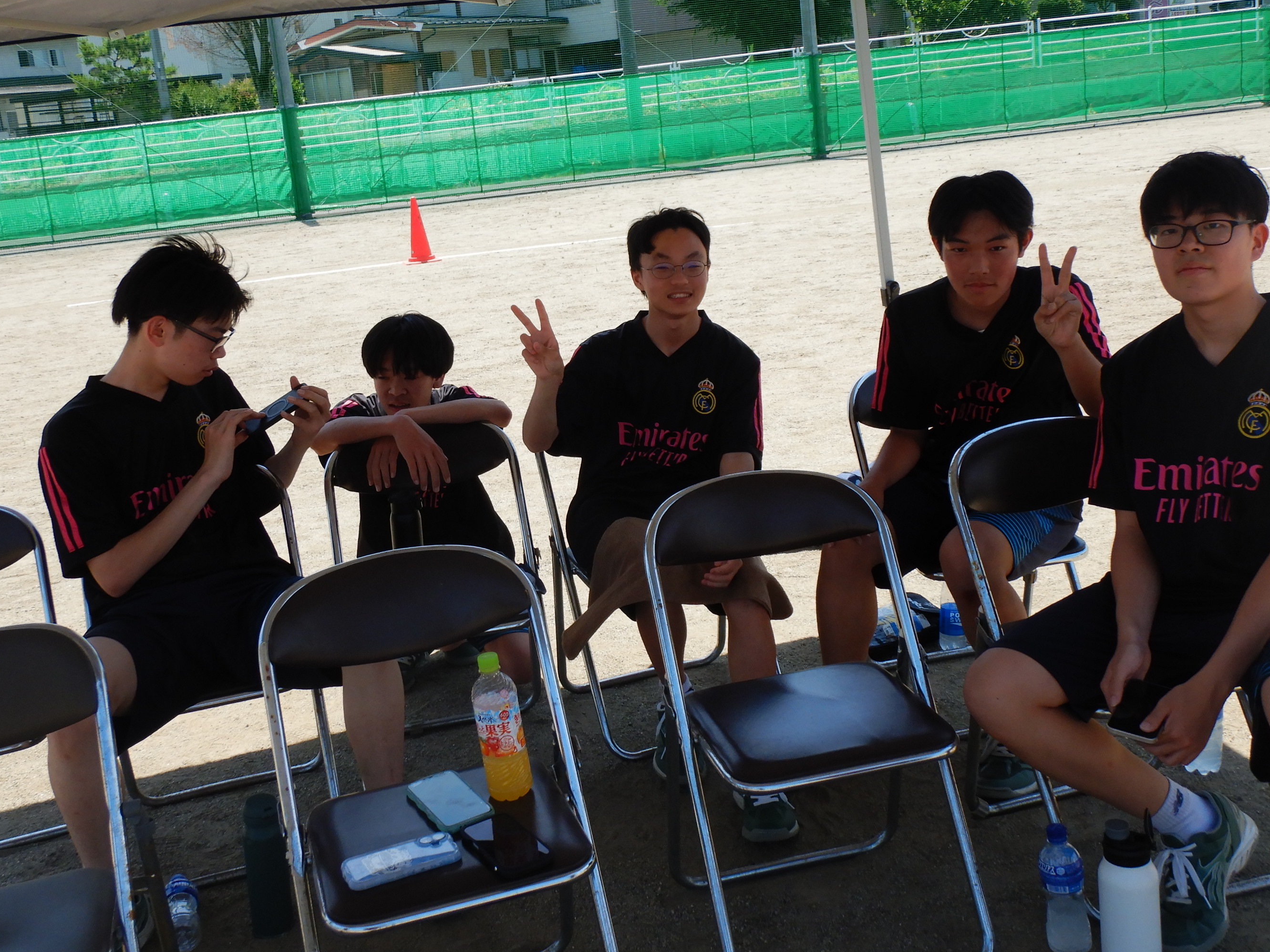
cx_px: 630
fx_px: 1394
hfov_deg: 49.0
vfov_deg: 37.6
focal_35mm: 38
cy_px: 387
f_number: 4.2
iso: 125
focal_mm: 5.6
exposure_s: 1/640
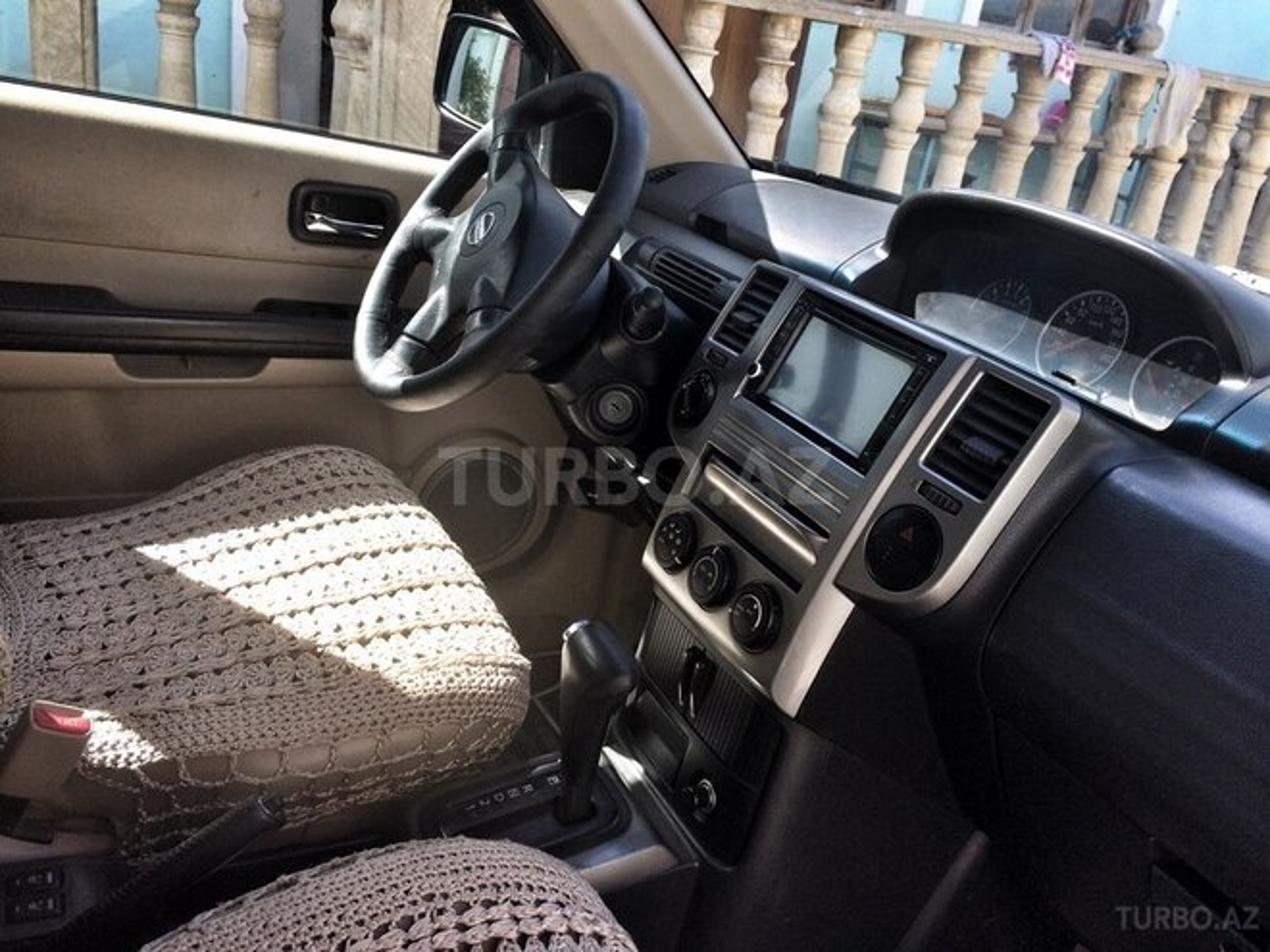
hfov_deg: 61.7
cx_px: 635
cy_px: 476
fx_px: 1064
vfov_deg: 48.2
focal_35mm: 29
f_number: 2.2
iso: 32
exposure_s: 1/258
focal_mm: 4.15
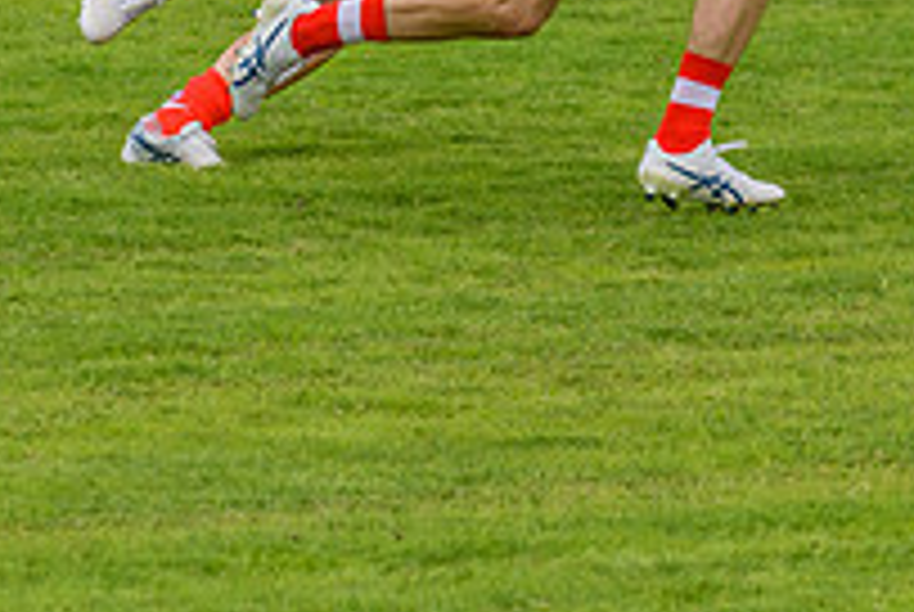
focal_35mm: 563
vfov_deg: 2.4
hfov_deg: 3.7
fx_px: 14315
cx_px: 405
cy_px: -93
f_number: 7.1
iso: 800
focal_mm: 170
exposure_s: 1/2000
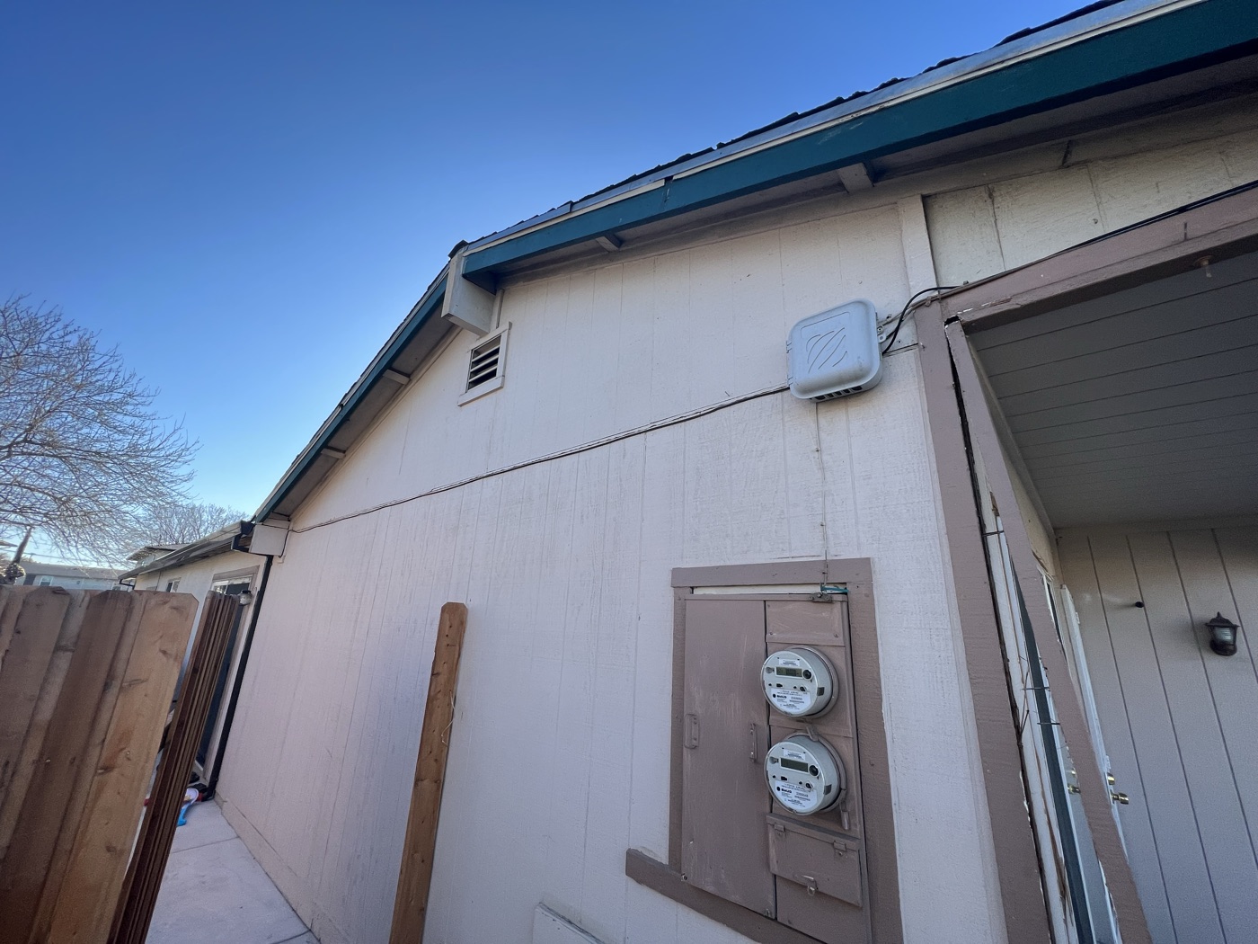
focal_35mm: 13
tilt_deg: +20.7
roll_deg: -2.5
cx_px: 629
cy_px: 472
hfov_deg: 106.2
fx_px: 472
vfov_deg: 89.9
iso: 32
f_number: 1.8
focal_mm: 1.57
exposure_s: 1/488
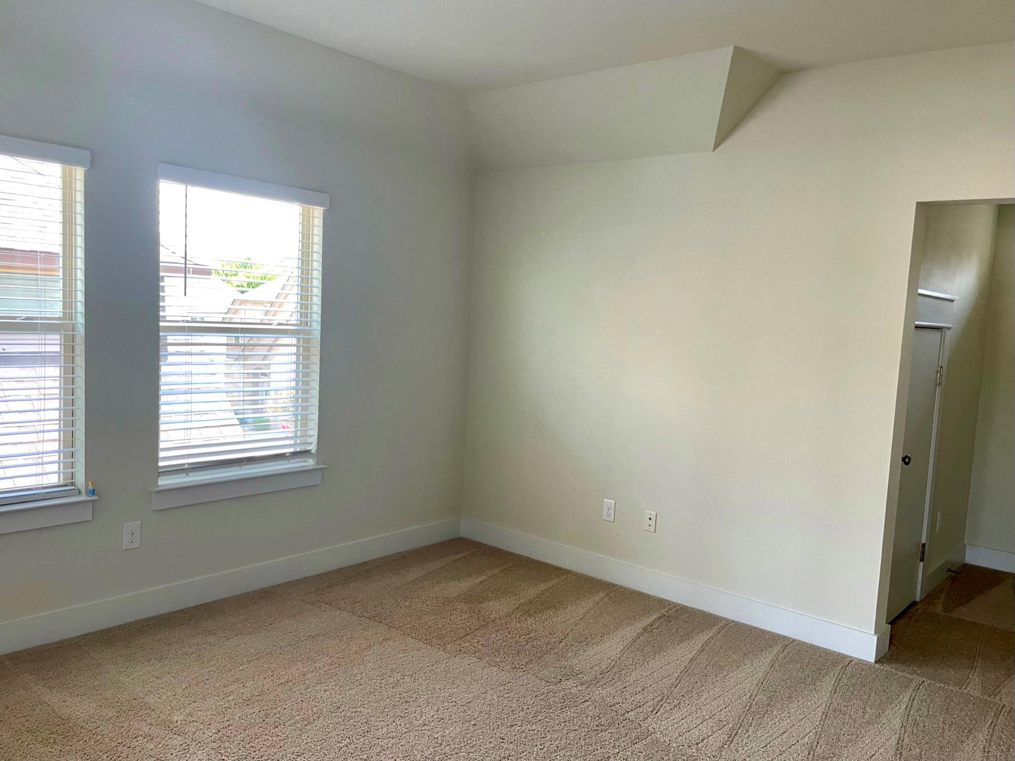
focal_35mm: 26
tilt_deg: -5.8
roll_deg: -1.9
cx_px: 508
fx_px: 762
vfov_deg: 53.1
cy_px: 380
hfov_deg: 67.3
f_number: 1.6
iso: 125
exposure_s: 1/93
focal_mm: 4.2
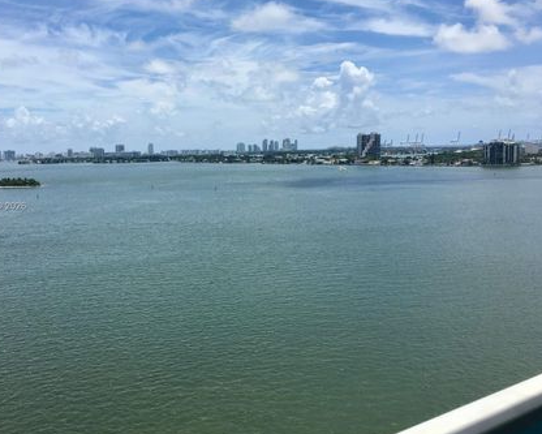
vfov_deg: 43.4
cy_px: 207
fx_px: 546
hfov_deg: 52.6
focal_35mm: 34
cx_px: 225
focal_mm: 4.15
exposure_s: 1/2331
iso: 25
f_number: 2.2
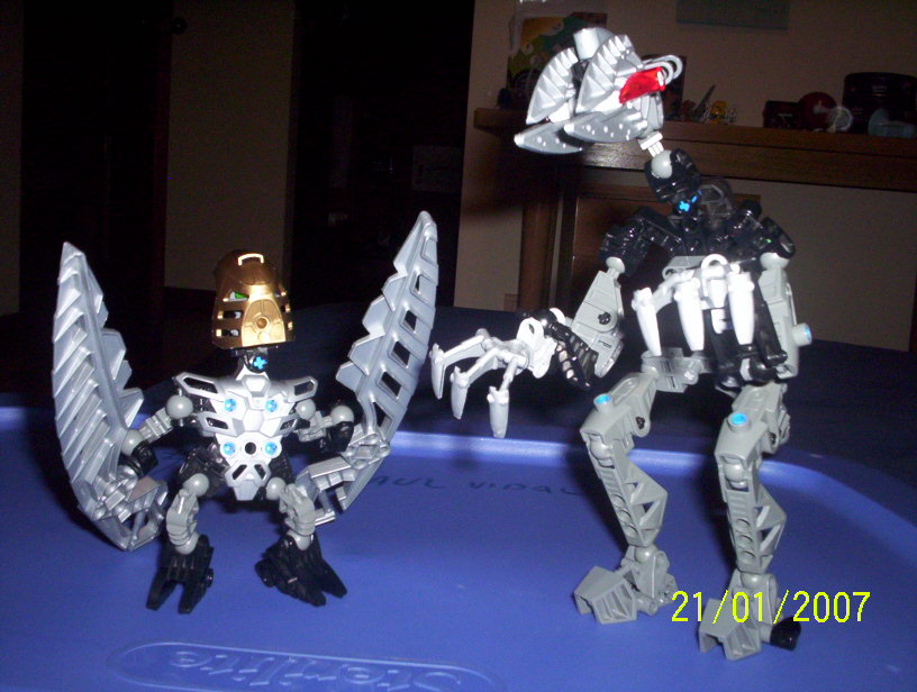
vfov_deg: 37.9
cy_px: 346
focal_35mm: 38
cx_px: 458
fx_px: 1009
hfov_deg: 48.9
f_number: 4.5
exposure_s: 1/60
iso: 140
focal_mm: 4.99
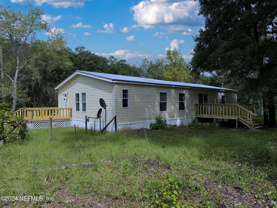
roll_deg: +0.6
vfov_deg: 56.8
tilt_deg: -0.5
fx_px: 192
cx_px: 138
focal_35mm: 24
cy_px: 104
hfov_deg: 71.6
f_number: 1.78
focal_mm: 6.76
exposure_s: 1/4310
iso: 80
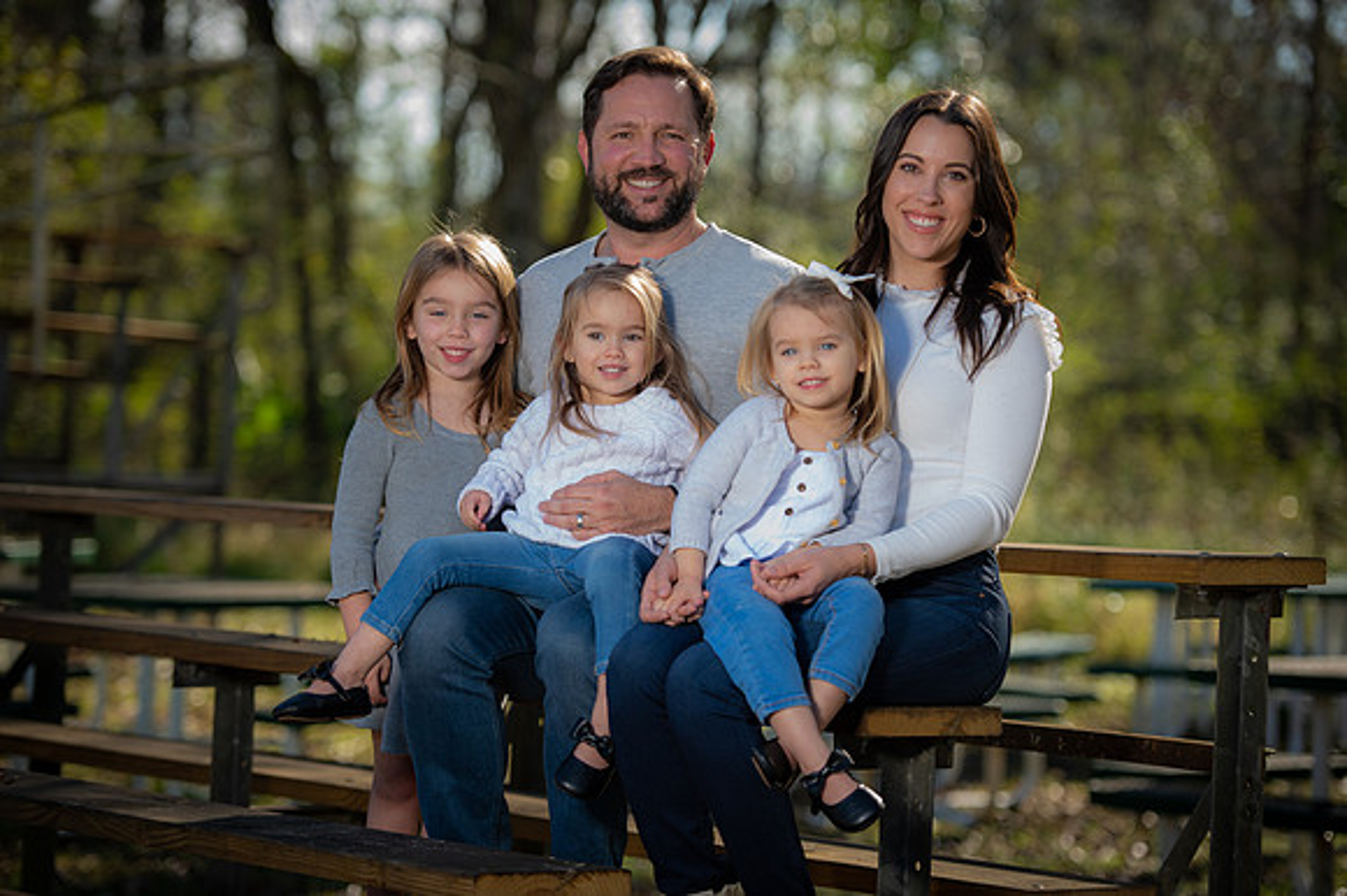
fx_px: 4338
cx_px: 674
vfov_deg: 11.8
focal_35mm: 116
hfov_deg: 17.7
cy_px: 448
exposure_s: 1/250
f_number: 2.8
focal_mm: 116
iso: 50
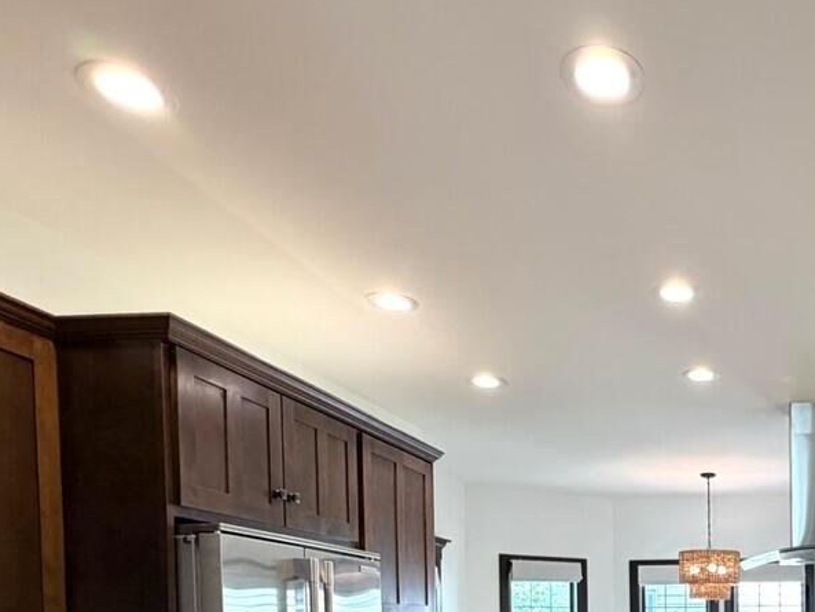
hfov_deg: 48.0
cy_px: 656
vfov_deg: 36.2
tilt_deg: -1.9
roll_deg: +1.4
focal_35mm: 34
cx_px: 744
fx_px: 801
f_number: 2.2
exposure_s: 1/60
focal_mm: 2.22
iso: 200
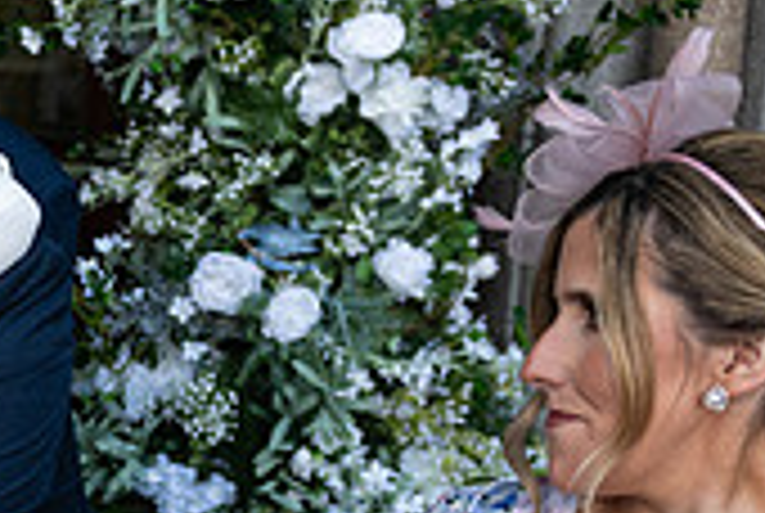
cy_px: 421
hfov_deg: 20.6
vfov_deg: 14.8
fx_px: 1958
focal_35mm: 92
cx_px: -171
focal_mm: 27
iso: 500
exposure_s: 1/1600
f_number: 3.5
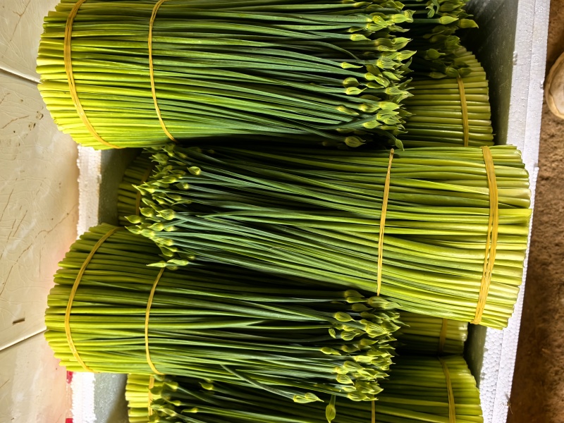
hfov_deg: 65.3
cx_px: 282
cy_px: 212
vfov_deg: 51.4
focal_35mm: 27
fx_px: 440
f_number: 2
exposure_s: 1/100
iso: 80
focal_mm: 5.75
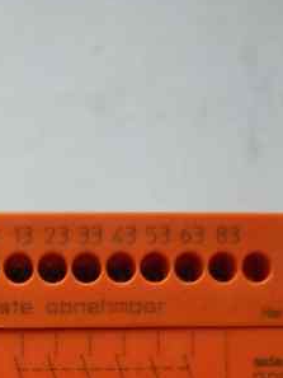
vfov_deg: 27.5
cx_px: 4
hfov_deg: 22.8
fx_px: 675
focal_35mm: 62
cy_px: 453
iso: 100
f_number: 1.9
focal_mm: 3.94
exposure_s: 1/259
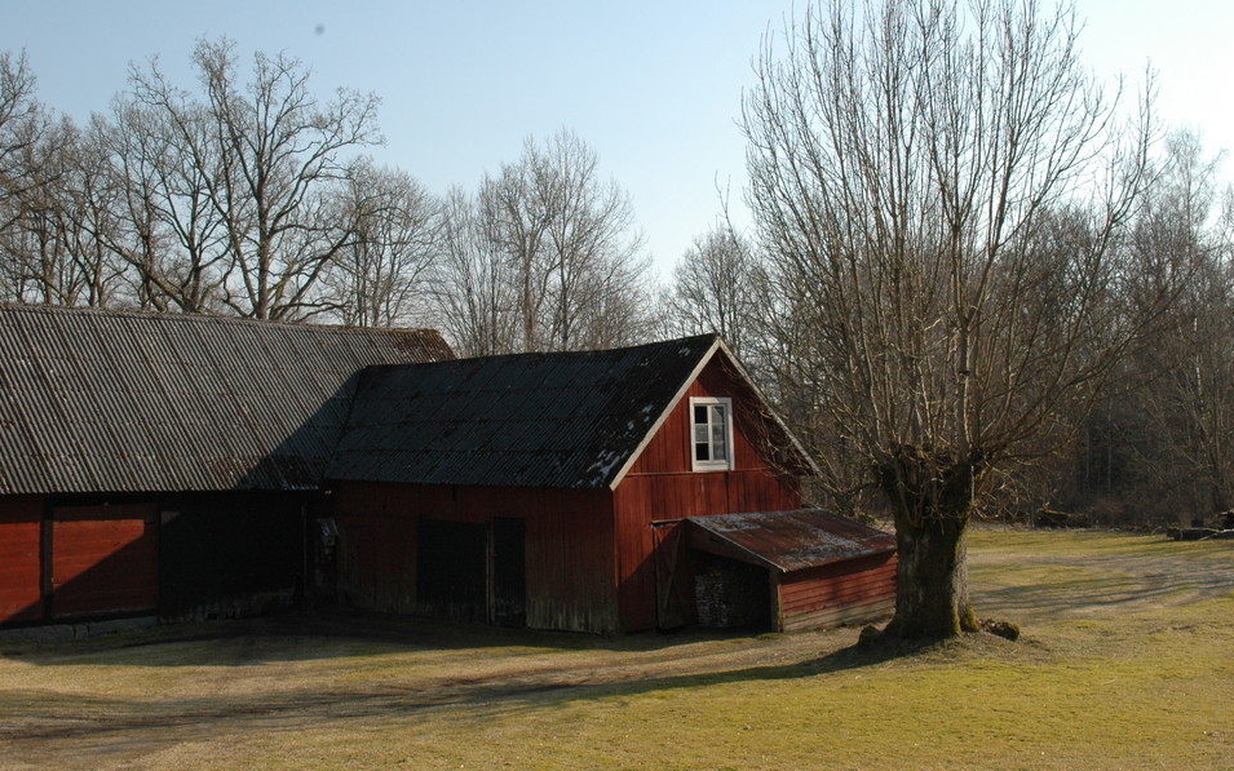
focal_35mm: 43
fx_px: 1446
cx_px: 619
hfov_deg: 46.2
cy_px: 386
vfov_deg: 29.9
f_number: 10
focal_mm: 28
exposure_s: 1/400
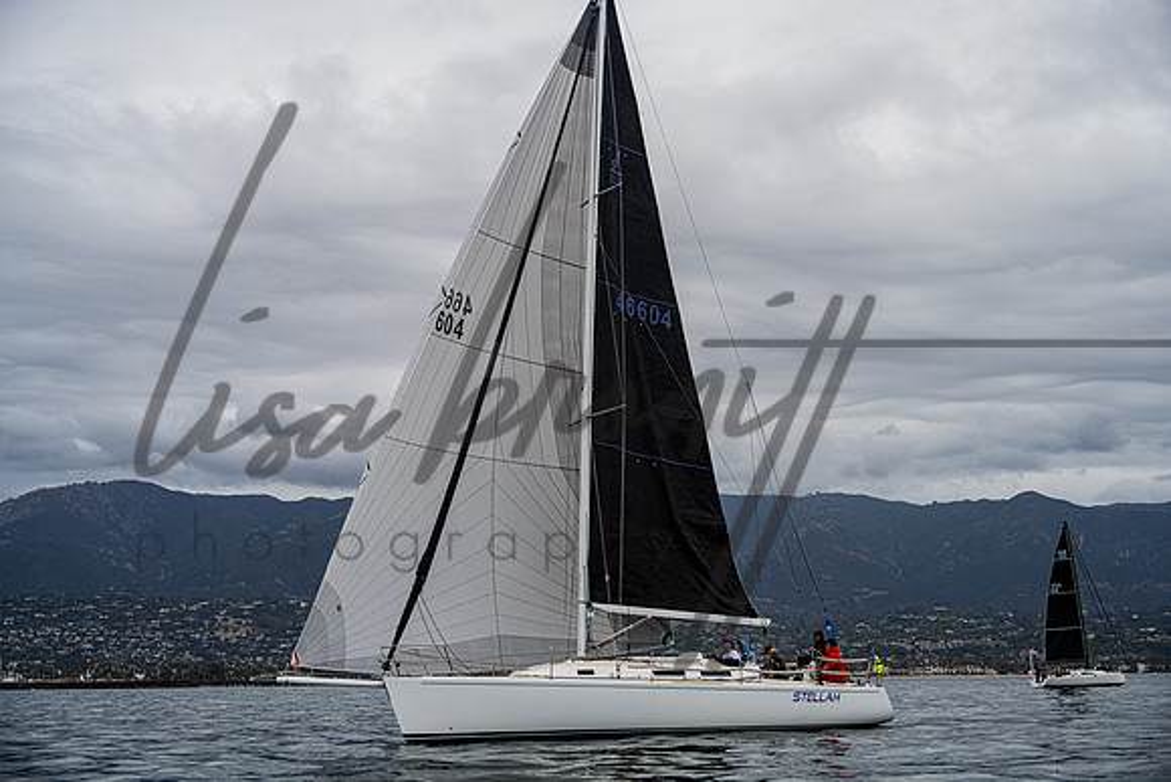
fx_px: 1627
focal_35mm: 50
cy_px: 391
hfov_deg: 39.6
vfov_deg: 27.0
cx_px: 586
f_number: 6.3
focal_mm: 50
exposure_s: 1/3200
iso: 800
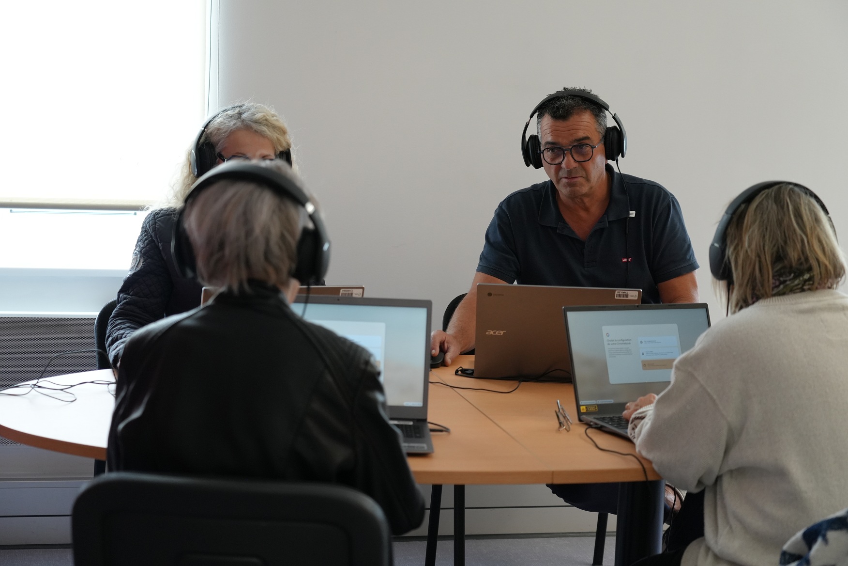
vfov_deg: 21.6
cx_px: 424
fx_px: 1484
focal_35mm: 63
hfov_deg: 31.9
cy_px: 283
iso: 2000
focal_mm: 63
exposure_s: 1/160
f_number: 4
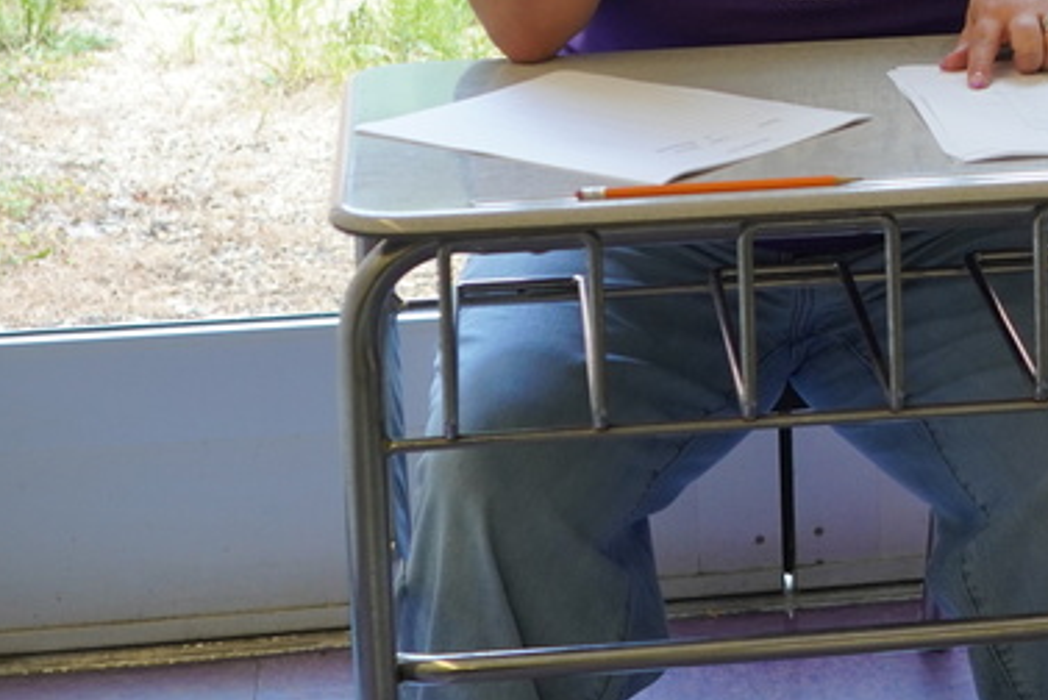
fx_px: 3321
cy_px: -210
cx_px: 1123
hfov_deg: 17.4
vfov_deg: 11.7
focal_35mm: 114
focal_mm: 28
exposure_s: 1/160
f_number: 4
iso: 640
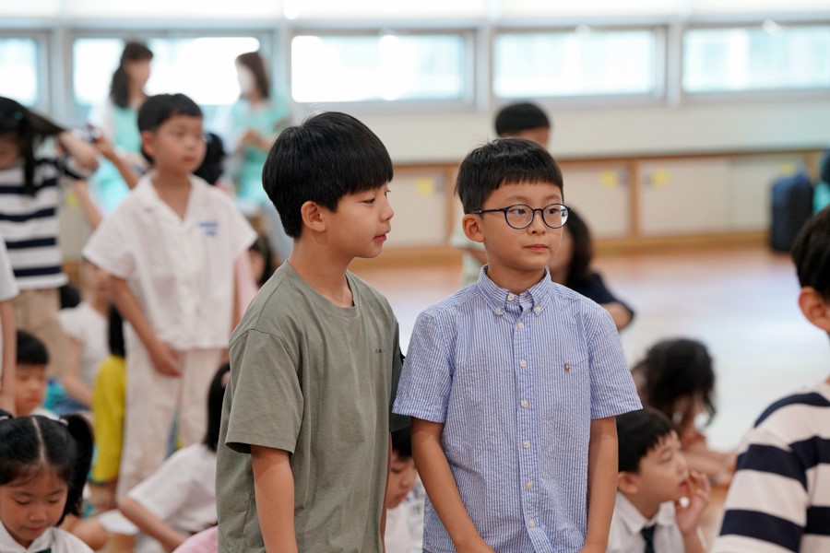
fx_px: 2766
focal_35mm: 120
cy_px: 276
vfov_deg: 11.4
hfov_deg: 17.1
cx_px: 415
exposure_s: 1/160
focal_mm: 120
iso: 1250
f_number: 4
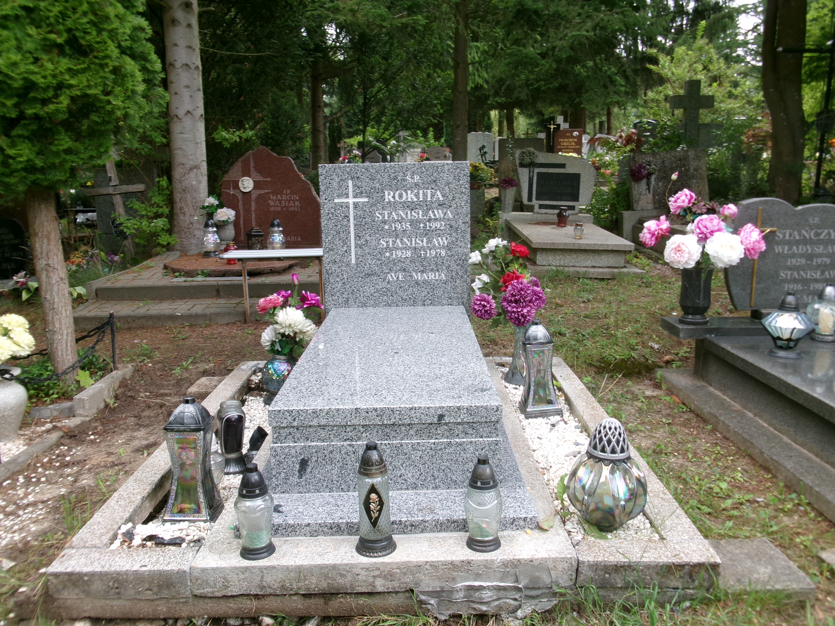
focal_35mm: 28
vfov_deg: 49.7
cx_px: 418
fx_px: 675
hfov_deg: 63.4
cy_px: 313
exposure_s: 1/60
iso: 100
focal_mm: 5.1
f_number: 3.9
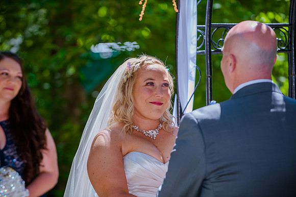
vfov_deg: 7.5
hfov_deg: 11.3
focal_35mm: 182
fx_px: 1495
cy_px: 98
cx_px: 148
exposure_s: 1/500
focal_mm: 180
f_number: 3.5
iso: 200
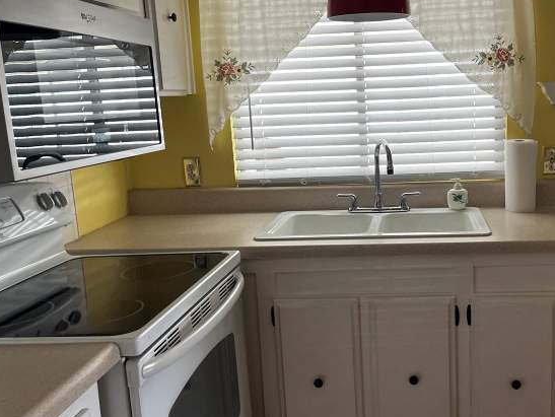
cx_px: 378
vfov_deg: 37.8
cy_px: 207
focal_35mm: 38
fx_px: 610
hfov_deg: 48.0
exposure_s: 1/109
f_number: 1.6
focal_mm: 5.1
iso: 125
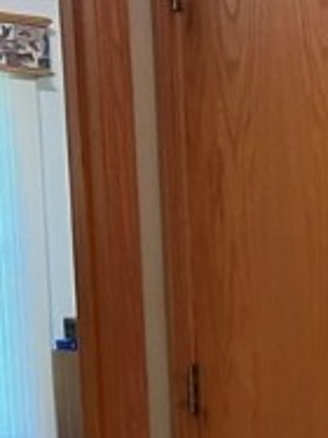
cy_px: 412
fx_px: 1353
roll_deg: +1.6
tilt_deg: -5.7
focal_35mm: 107
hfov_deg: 12.8
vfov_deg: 18.0
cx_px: 553
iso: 500
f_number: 1.6
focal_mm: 5.1
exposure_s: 1/60
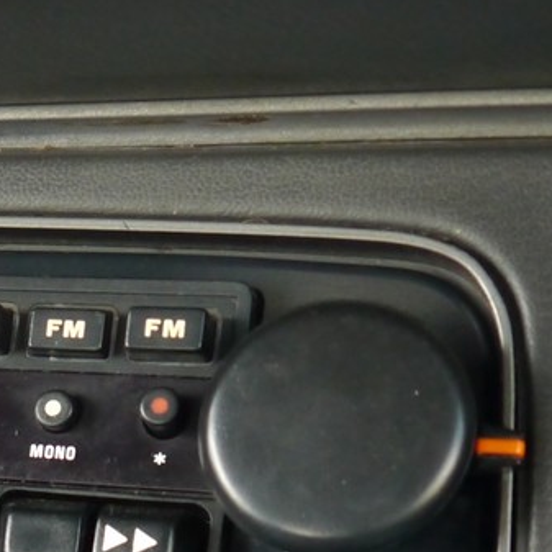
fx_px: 2418
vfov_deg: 12.6
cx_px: -483
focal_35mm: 134
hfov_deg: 11.9
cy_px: 740
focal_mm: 16
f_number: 3.8
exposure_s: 1/15
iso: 800
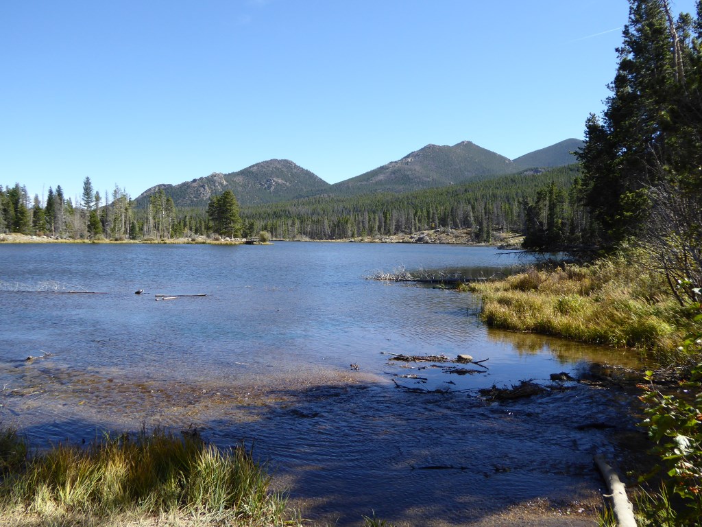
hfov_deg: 61.7
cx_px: 351
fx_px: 588
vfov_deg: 48.2
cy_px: 264
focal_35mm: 29
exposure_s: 1/500
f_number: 3.5
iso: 100
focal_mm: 5
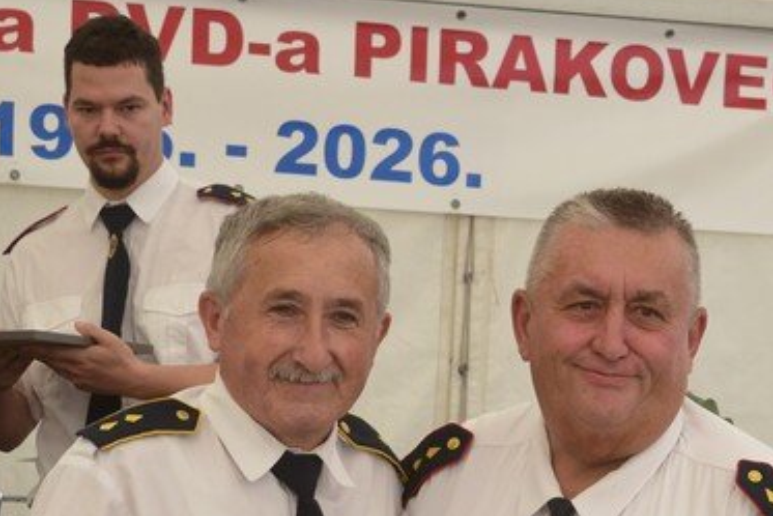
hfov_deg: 13.4
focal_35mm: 153
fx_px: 3286
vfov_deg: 8.9
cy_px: 452
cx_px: 518
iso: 2000
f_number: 11
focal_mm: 68
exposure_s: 1/500
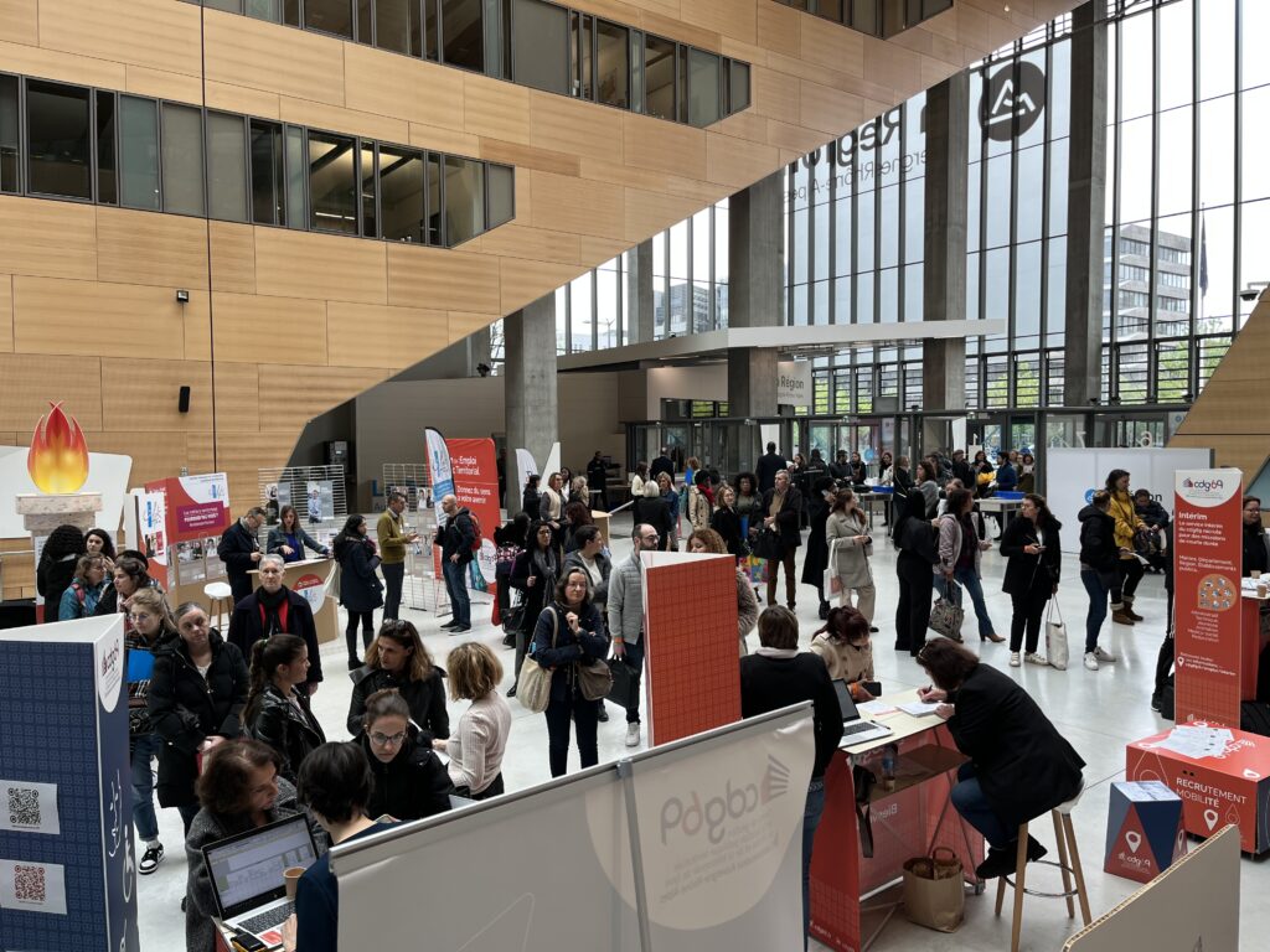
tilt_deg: -2.1
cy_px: 476
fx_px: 954
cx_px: 635
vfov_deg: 53.1
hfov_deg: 67.3
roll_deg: +0.8
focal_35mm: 26
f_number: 1.6
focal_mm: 5.1
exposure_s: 1/100
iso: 40
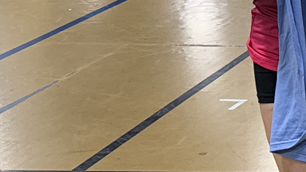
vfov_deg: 8.9
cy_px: 3
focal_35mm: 135
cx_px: 762
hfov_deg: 12.2
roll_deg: -0.7
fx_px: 1095
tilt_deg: -13.3
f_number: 1.78
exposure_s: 1/62
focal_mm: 6.76
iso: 200
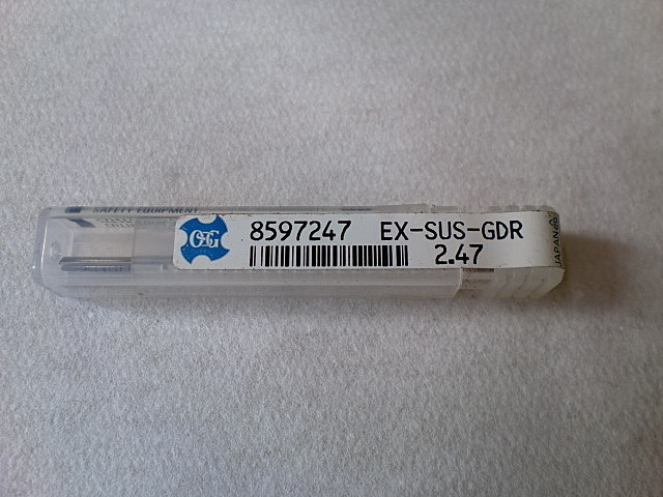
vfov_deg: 40.7
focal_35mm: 35
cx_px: 332
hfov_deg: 52.6
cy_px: 248
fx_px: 670
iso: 64
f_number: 3.1
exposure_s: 1/100
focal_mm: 6.3
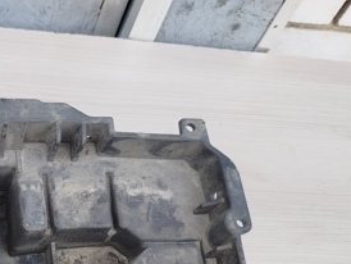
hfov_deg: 30.8
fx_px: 568
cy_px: 306
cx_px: -32
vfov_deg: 24.1
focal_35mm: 56
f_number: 1.7
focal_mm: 5.31
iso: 100
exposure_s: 1/50
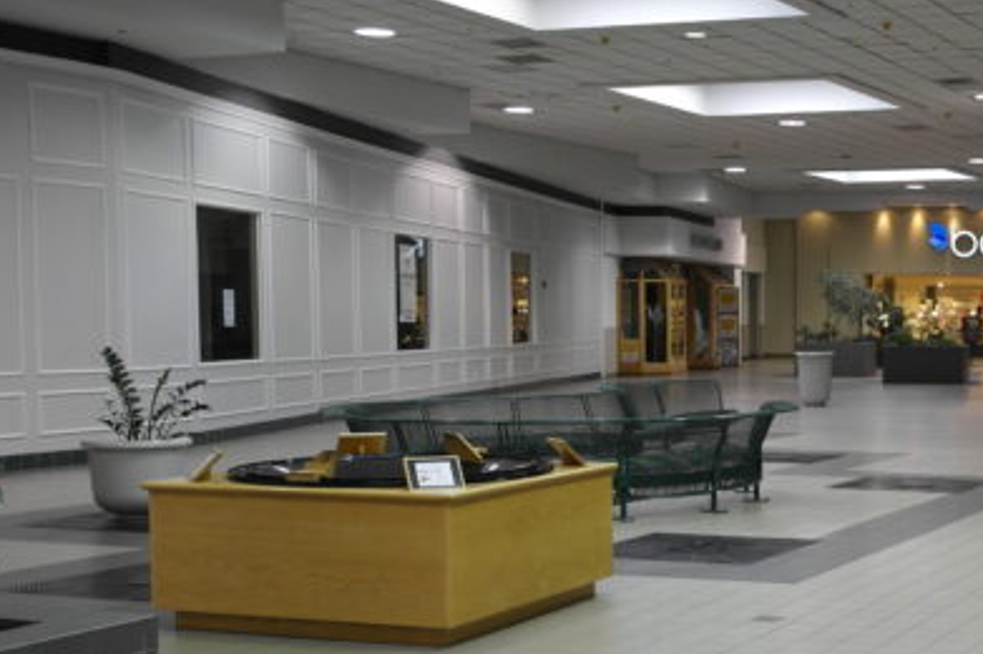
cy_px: 430
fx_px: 1610
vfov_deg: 22.9
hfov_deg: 32.2
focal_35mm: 59
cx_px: 892
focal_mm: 20
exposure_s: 1/80
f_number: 3.5
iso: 400
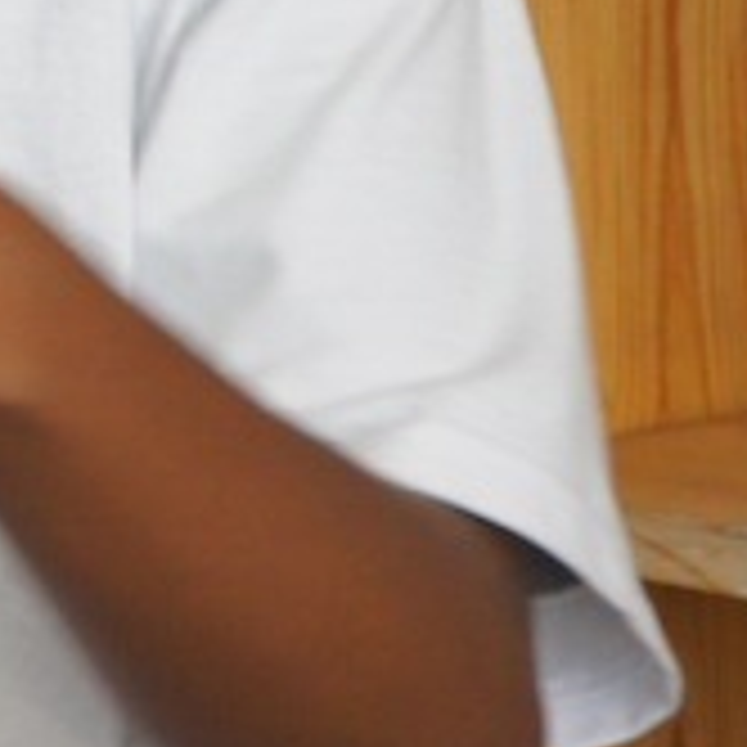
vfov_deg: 2.1
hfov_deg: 2.1
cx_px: -590
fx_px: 20216
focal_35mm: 828
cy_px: -414
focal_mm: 135
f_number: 5.6
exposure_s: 1/80
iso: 1600
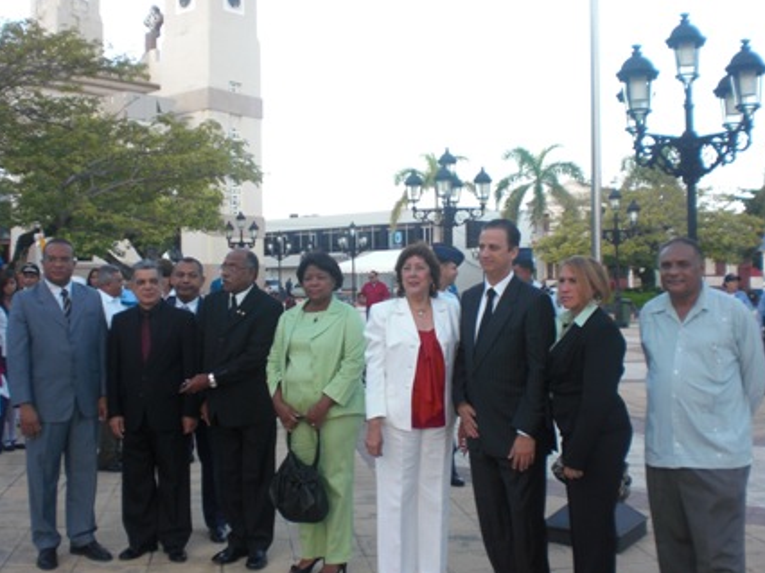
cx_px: 372
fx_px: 883
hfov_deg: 46.8
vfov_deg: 35.9
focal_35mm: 40
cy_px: 296
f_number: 3.1
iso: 64
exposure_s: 1/125
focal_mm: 6.3
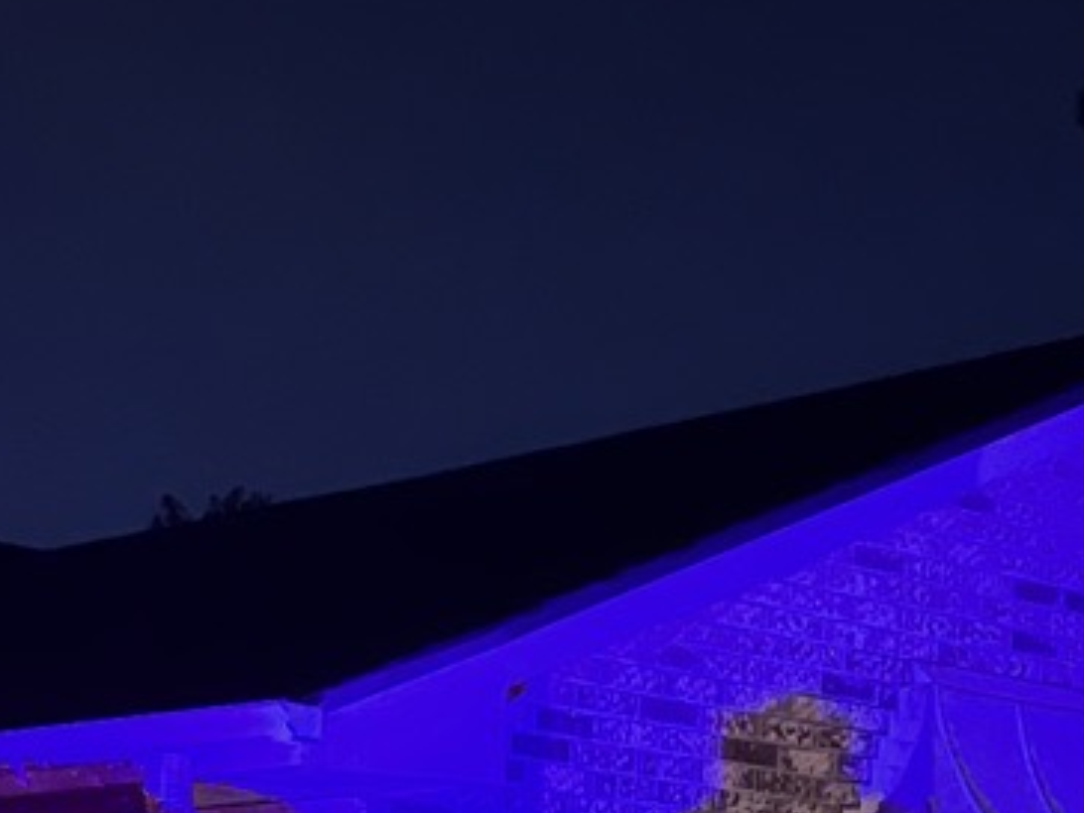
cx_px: 337
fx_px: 3351
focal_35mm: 107
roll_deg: -0.7
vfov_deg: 12.4
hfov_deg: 18.3
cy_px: 1559
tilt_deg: -6.9
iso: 1000
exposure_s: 1/15
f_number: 1.6
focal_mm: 5.1
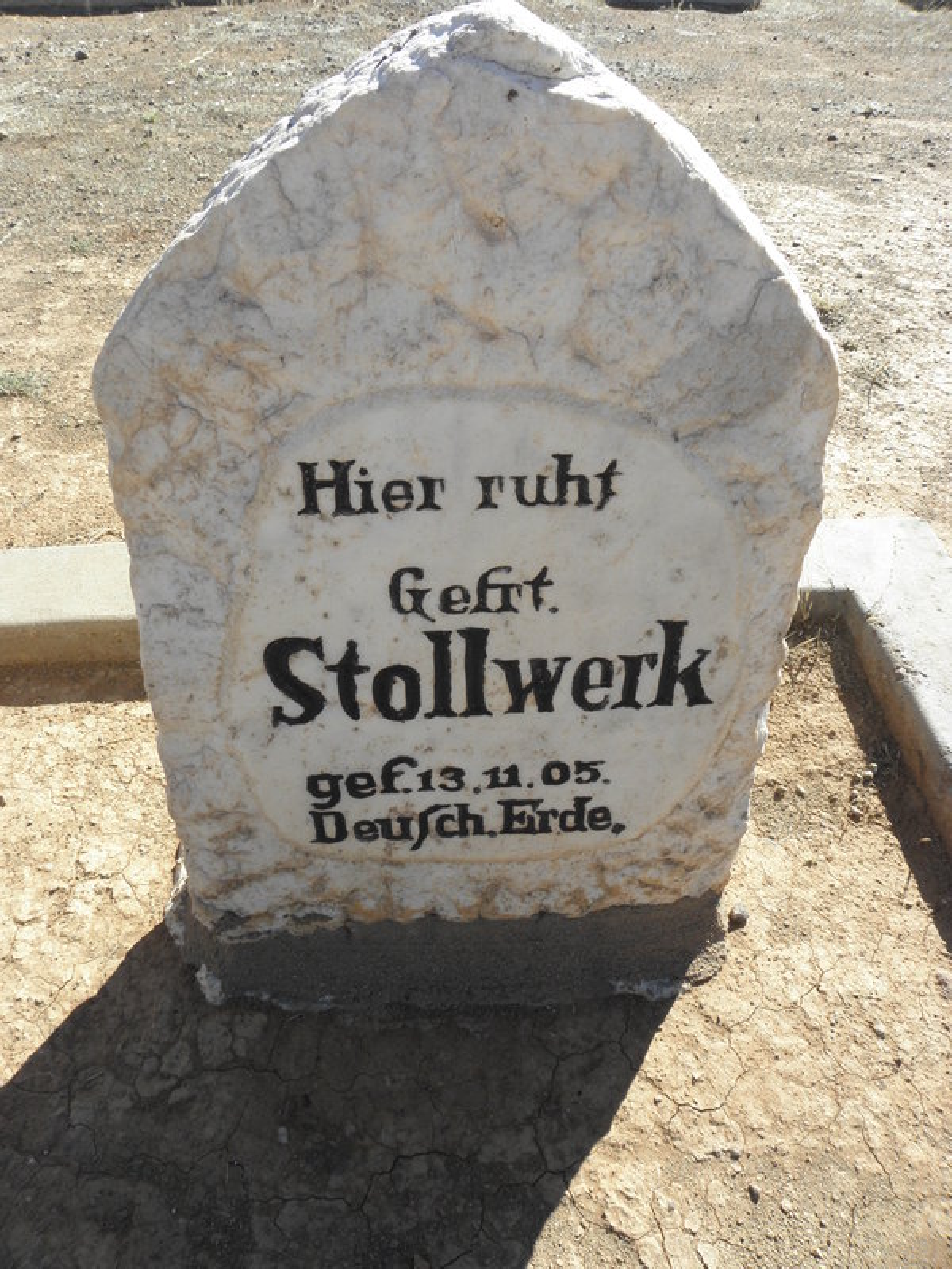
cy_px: 634
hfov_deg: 53.1
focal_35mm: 26
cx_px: 476
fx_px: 953
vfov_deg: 67.3
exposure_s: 1/160
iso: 64
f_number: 5.6
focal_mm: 4.6
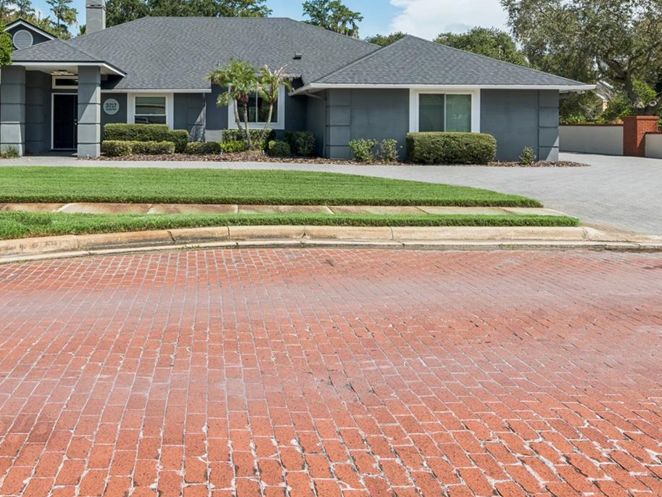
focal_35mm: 32
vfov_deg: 42.7
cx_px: 220
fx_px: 612
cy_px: 120
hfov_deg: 55.6
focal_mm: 19
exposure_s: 1/40
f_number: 20
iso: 100
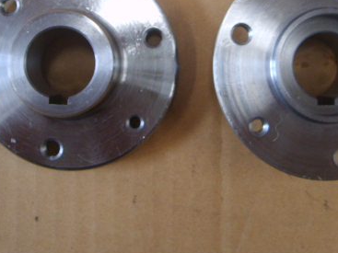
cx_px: 196
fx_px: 595
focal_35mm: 61
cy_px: 46
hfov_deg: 31.6
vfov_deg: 23.6
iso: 139
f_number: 2.8
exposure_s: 1/3
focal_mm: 5.8
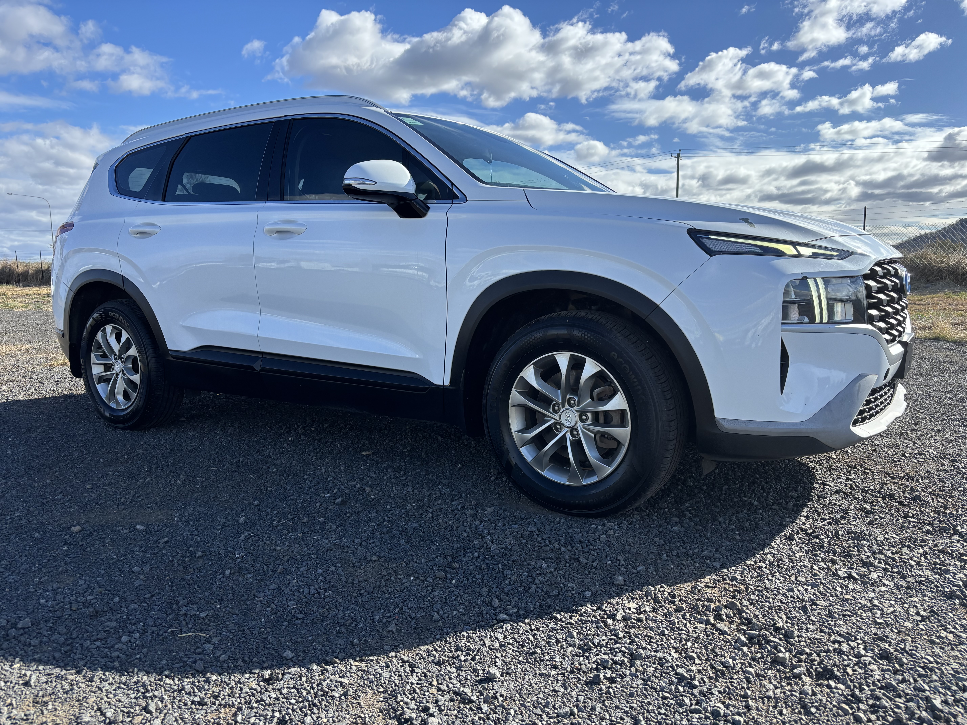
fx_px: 726
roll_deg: +0.8
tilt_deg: -6.2
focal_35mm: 26
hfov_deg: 67.3
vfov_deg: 53.1
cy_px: 362
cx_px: 484
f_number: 1.6
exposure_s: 1/2062
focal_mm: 5.96
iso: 50
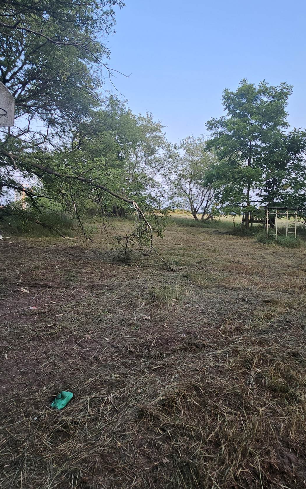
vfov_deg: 87.8
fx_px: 254
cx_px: 154
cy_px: 224
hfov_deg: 62.2
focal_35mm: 19
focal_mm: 2.2
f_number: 2.2
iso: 50
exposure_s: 1/120
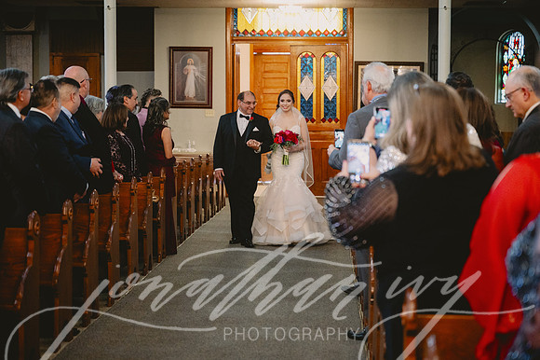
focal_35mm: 74
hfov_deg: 27.5
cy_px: 180
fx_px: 1105
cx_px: 269
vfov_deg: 18.5
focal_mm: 70
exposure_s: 1/250
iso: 2000
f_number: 2.8
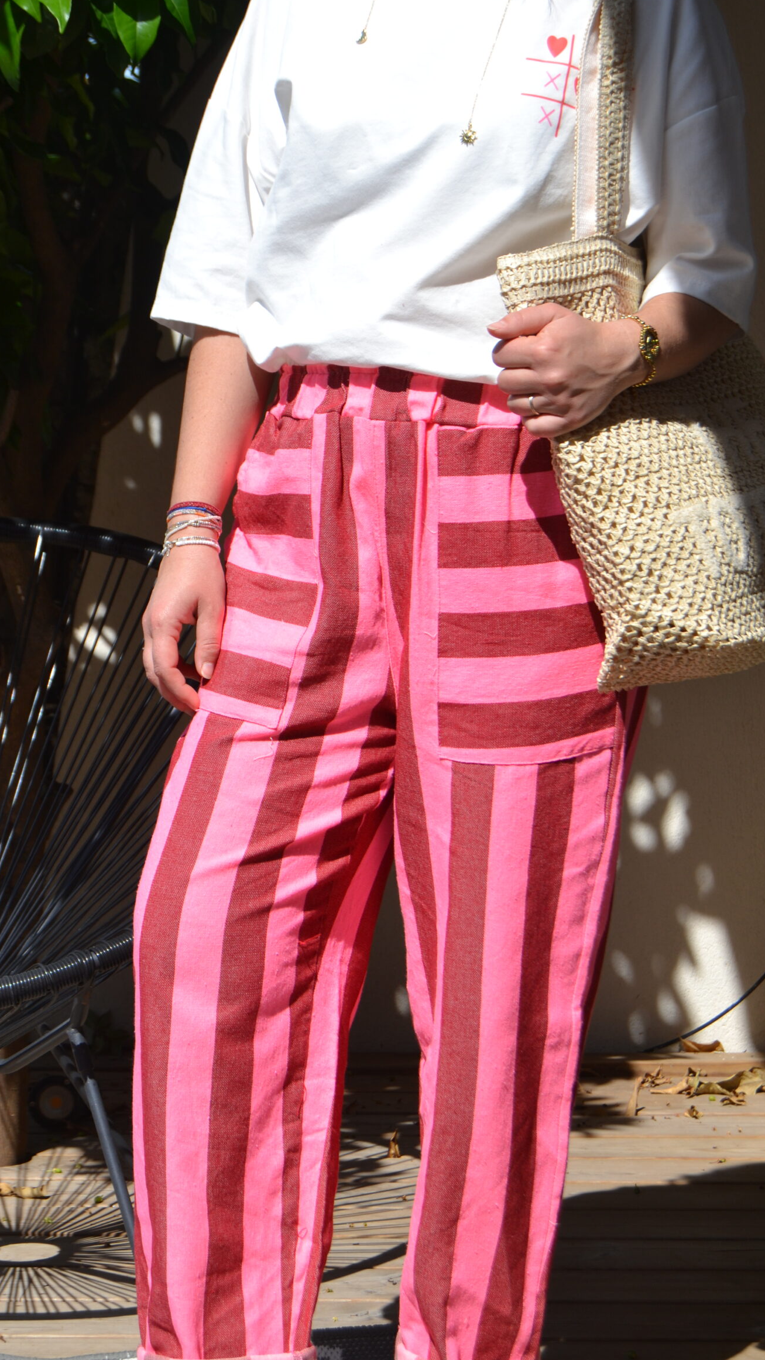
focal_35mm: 90
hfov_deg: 13.4
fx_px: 3246
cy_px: 736
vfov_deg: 23.7
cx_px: 336
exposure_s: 1/320
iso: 100
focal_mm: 52
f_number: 9
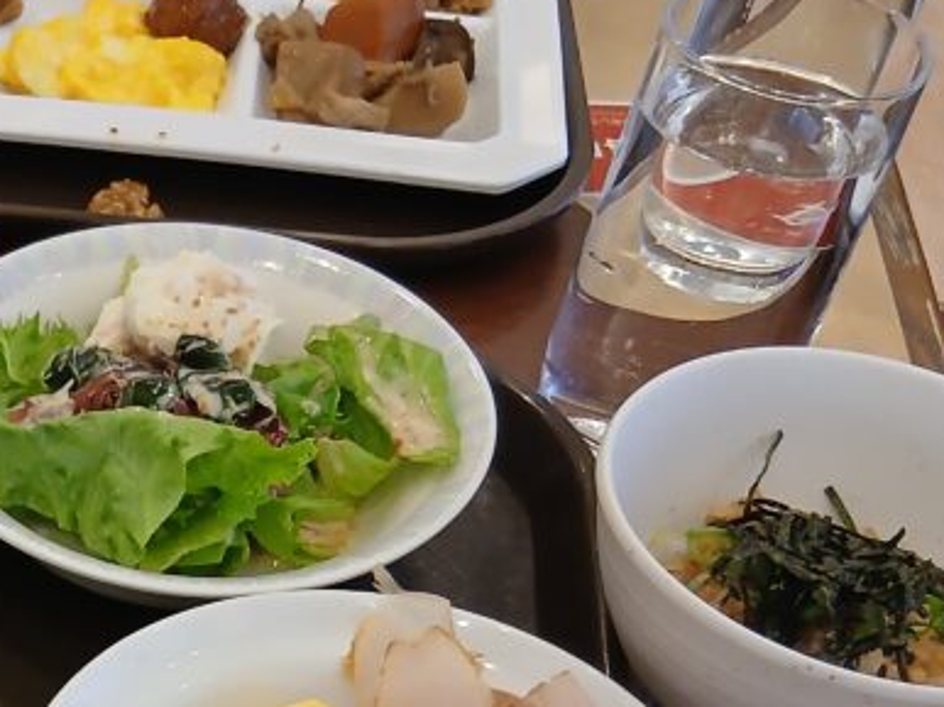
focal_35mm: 69
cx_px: -174
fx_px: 1881
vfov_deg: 19.7
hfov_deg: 25.4
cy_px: 903
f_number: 1.8
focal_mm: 3.86
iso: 250
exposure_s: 1/30
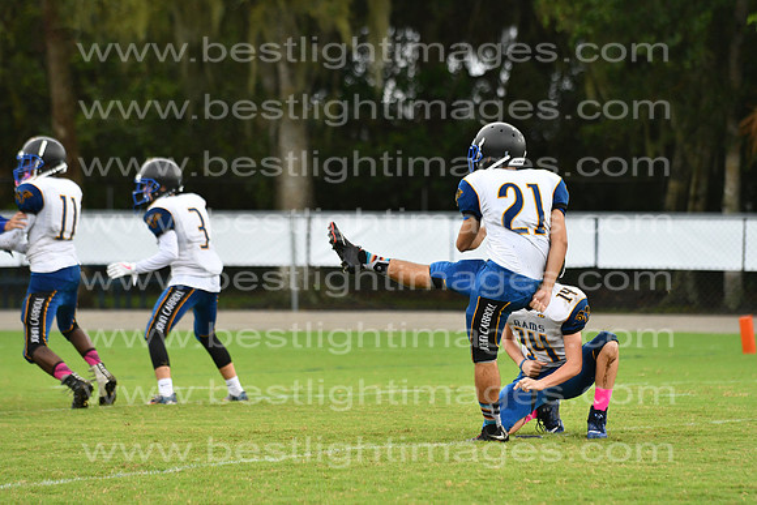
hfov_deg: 9.8
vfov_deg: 6.5
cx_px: 378
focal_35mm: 210
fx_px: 4417
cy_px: 252
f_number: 3.5
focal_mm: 140
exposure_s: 1/2000
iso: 800
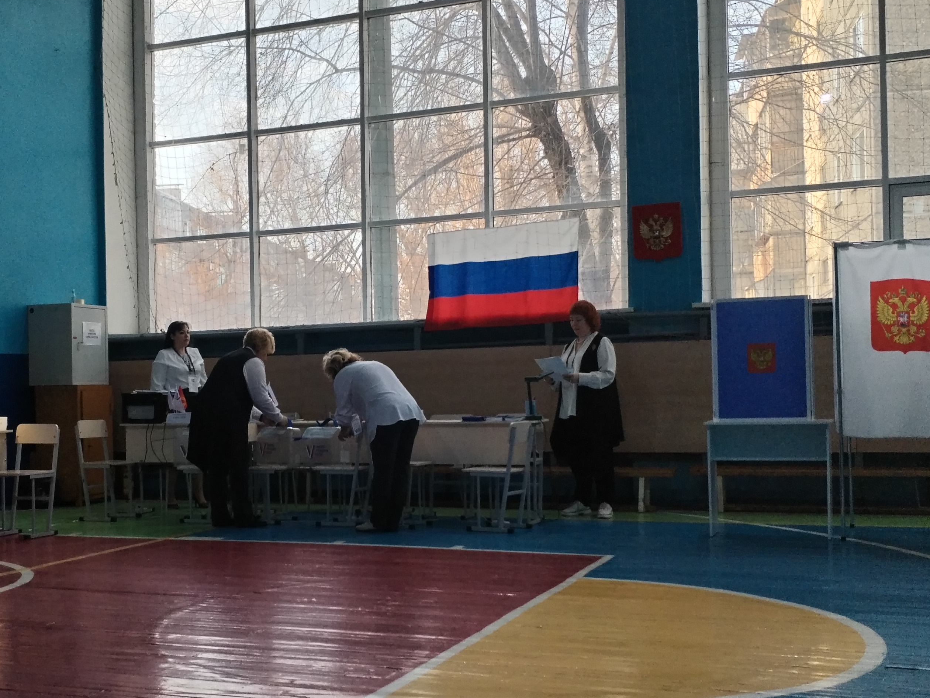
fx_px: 1424
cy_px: 385
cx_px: 307
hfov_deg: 35.8
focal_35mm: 53
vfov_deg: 27.5
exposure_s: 1/100
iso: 176
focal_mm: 4.75
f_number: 1.8
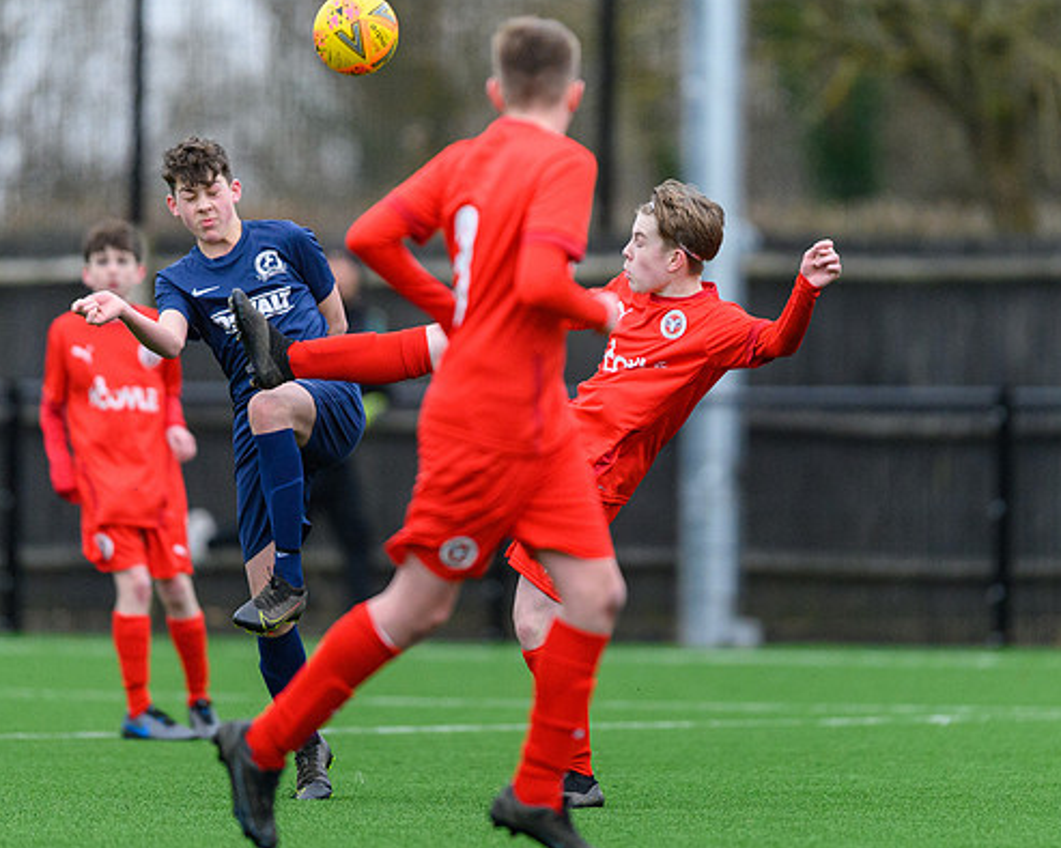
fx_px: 18677
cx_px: 579
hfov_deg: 3.3
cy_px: 466
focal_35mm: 595
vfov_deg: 2.6
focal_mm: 400
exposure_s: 1/2000
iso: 4500
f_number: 2.8
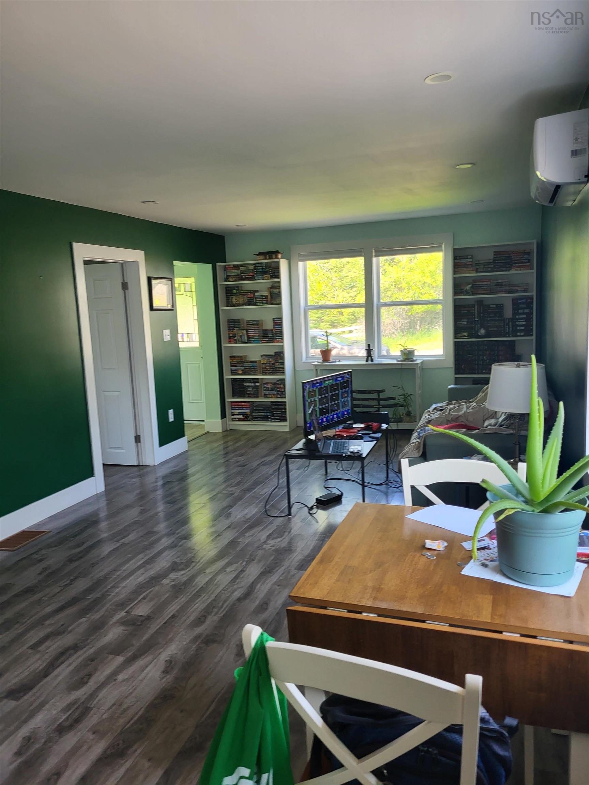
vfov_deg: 67.3
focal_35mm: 26
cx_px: 294
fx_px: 590
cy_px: 392
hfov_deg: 53.1
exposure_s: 1/120
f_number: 1.8
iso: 80
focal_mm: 5.4
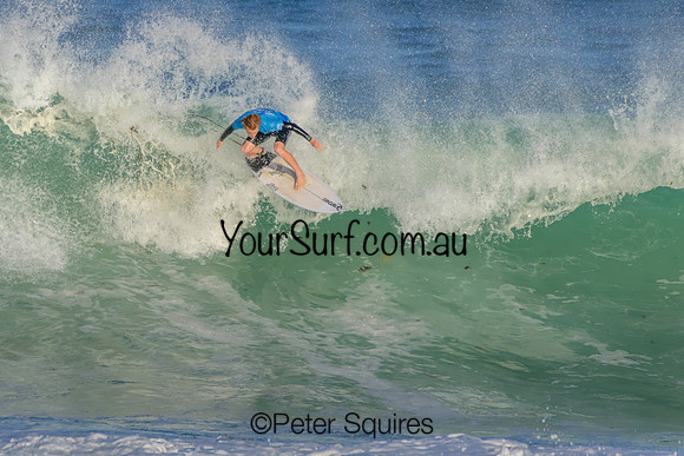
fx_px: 17315
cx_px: 320
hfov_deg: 2.3
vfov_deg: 1.5
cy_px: 212
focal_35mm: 911
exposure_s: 1/3200
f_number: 11
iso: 1000
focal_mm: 850
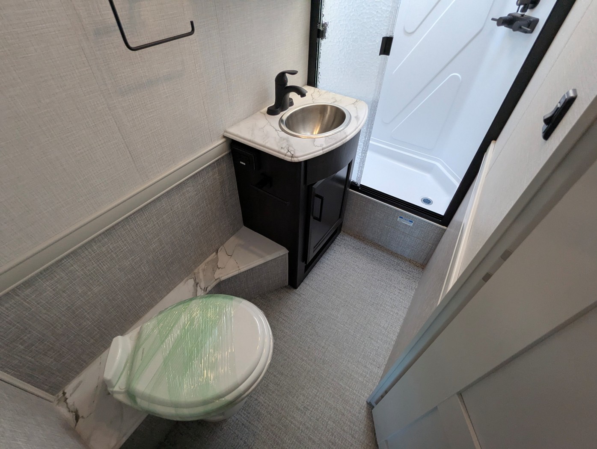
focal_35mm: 16
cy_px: 224
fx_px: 276
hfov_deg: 94.4
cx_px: 298
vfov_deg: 78.2
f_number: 2.2
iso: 264
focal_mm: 2.35
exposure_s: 1/162
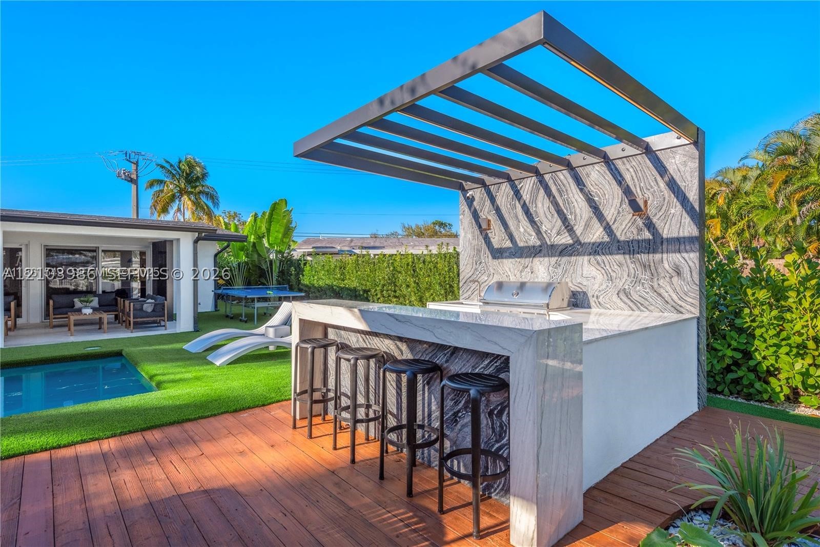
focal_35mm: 19
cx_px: 410
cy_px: 274
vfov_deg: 64.6
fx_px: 433
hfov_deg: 86.9
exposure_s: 1/800
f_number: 8
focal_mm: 19
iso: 320
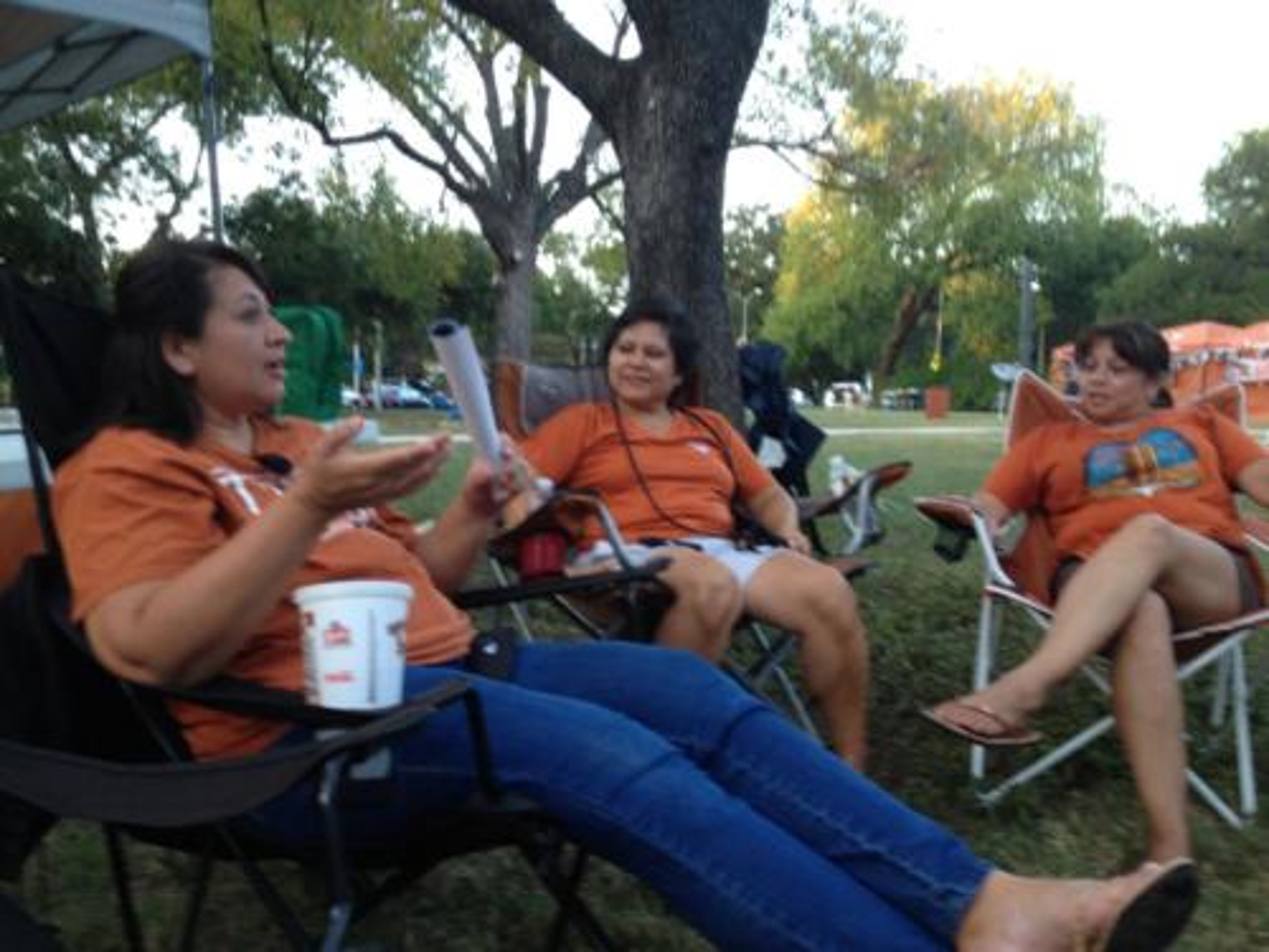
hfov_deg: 52.6
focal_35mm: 35
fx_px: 1283
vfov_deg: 40.7
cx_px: 634
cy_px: 476
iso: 80
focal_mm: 4.28
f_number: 2.4
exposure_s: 1/30
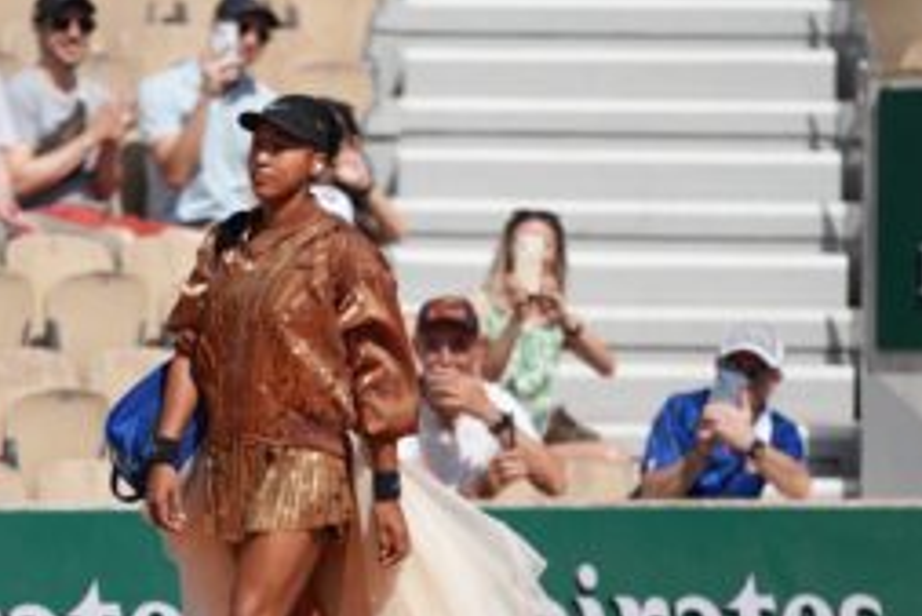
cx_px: 324
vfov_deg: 3.0
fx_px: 11839
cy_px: 463
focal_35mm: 462
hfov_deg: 4.5
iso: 500
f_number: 2.8
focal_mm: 300
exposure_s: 1/10000
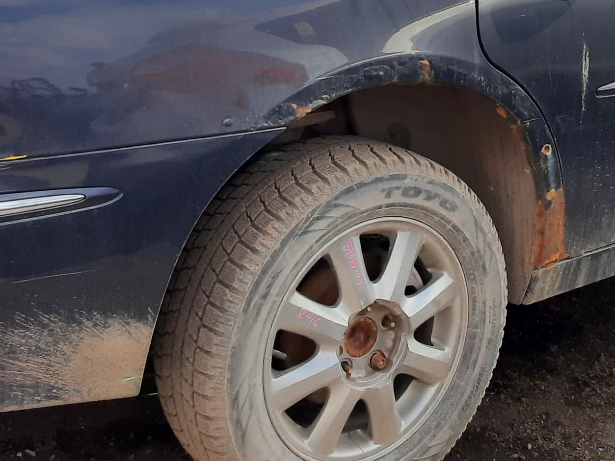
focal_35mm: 83
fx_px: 1475
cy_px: 33
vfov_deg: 17.5
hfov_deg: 23.5
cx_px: 359
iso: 40
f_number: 1.7
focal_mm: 3.92
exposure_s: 1/1312
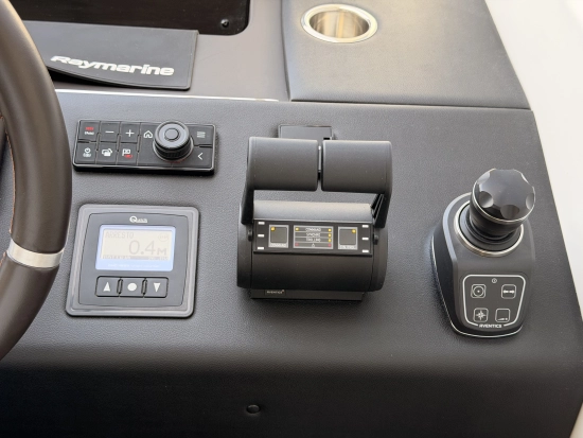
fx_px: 809
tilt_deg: -42.5
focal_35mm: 48
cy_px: 219
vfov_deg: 30.3
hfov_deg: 39.6
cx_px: 292
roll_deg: -3.5
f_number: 1.78
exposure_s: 1/185
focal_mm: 6.76
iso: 80
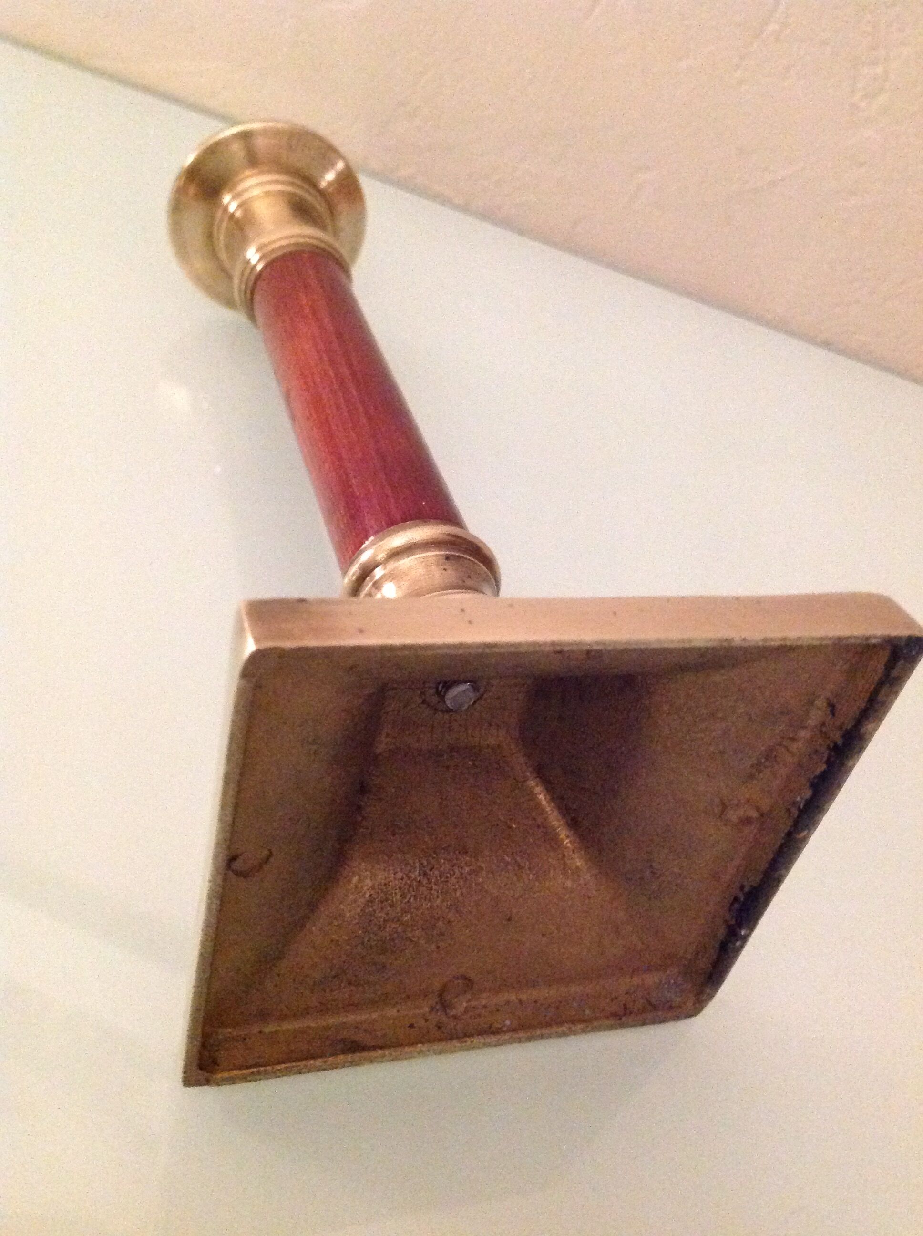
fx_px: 1248
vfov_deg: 52.7
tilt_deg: -41.0
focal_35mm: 35
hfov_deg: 40.6
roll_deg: -16.0
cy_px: 618
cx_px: 462
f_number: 2.4
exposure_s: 1/15
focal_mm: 4.28
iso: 800
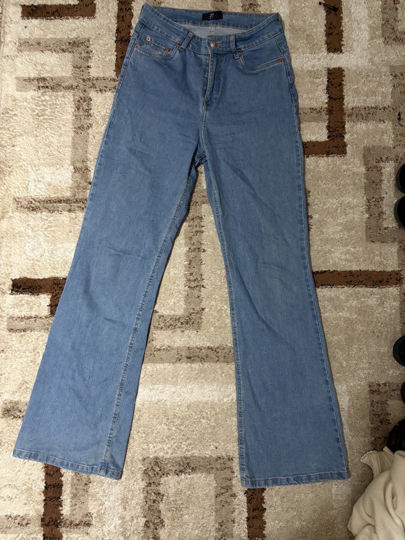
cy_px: 270
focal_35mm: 26
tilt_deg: -84.2
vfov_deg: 67.3
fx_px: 406
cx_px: 202
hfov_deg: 53.1
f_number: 1.6
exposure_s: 1/25
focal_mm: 5.96
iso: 500
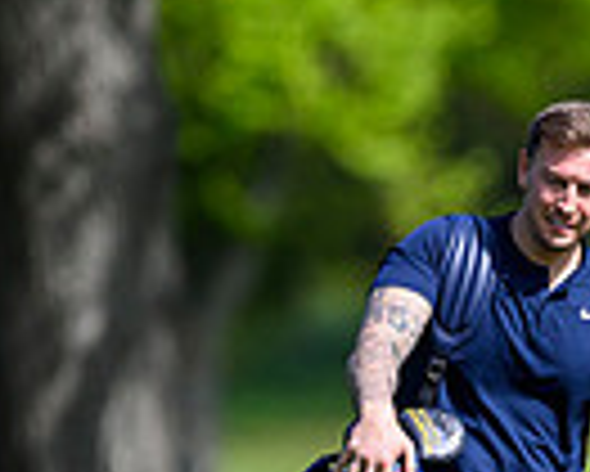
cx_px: 1105
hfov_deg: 1.1
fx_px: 31507
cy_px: 548
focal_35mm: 1803
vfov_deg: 0.9
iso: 500
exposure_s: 1/5000
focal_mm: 400
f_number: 3.5
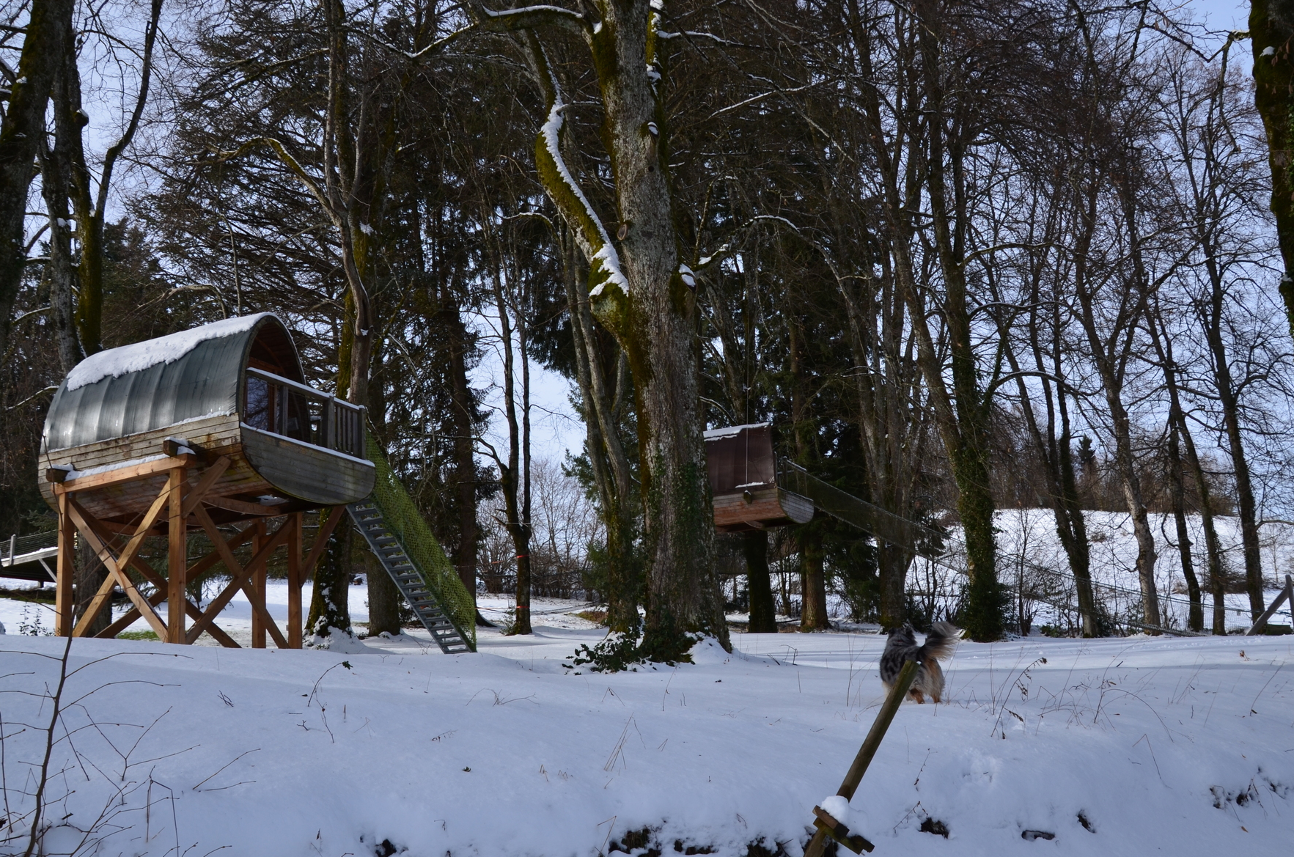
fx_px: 1220
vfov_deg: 38.7
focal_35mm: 34
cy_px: 465
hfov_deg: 55.9
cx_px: 685
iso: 140
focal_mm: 20
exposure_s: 1/250
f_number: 8
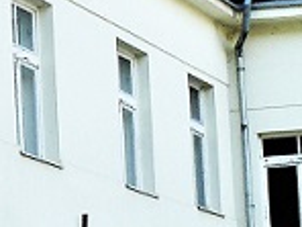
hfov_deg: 9.8
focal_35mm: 197
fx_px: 1719
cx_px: -106
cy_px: 83
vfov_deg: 7.5
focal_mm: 6
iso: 100
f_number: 4
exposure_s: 1/125
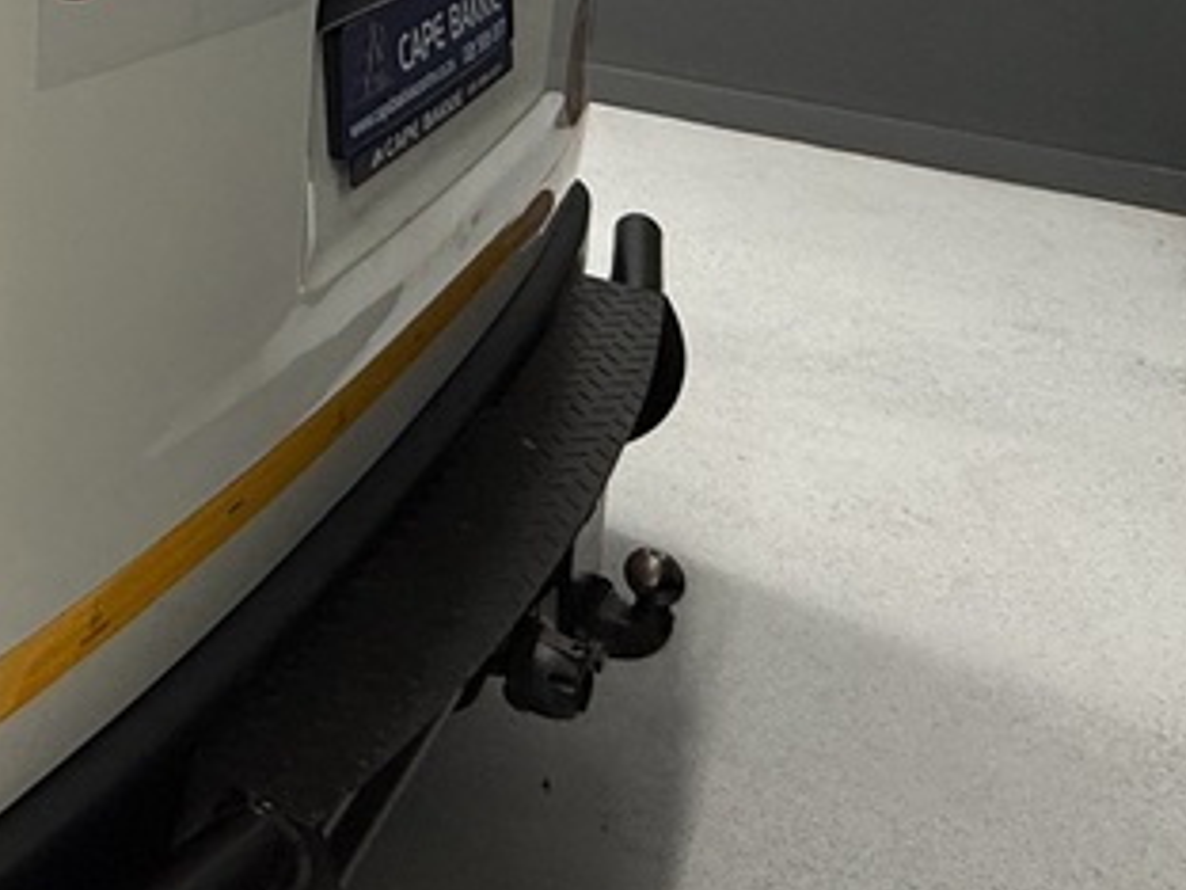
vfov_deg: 27.2
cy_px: -217
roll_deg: -0.8
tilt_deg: -7.0
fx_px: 1576
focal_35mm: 46
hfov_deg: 32.4
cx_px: -312
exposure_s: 1/50
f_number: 2.2
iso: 200
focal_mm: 2.22
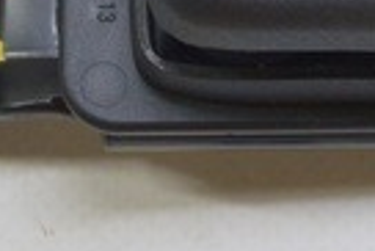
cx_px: 496
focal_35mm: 271
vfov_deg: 5.1
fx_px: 2826
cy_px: -76
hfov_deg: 7.5
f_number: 5.6
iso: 400
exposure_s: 1/25
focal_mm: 24
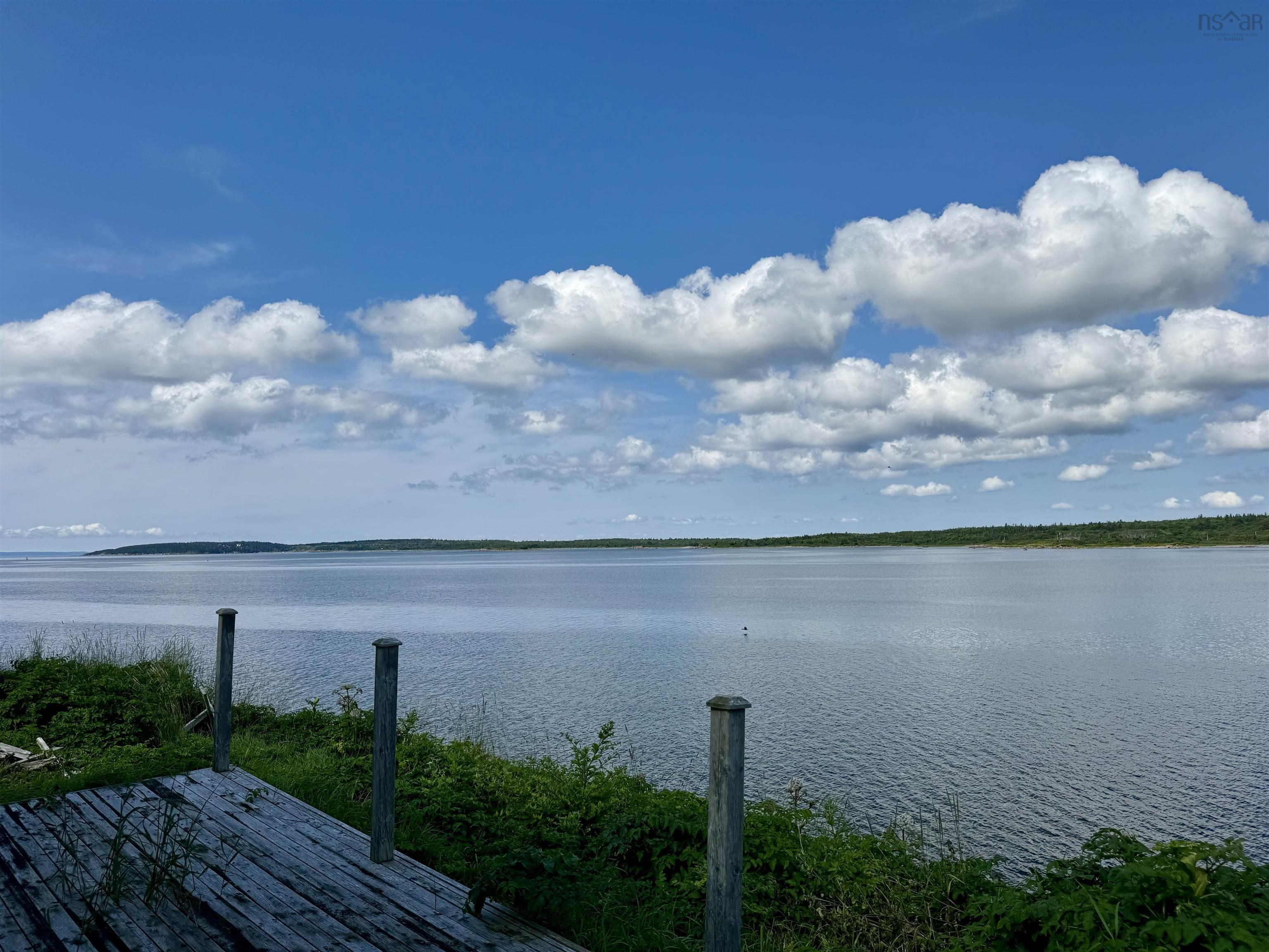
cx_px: 634
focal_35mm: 24
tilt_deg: +4.5
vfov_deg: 56.8
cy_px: 476
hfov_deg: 71.6
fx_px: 880
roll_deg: +1.4
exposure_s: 1/10417
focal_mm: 6.76
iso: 80
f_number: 1.78
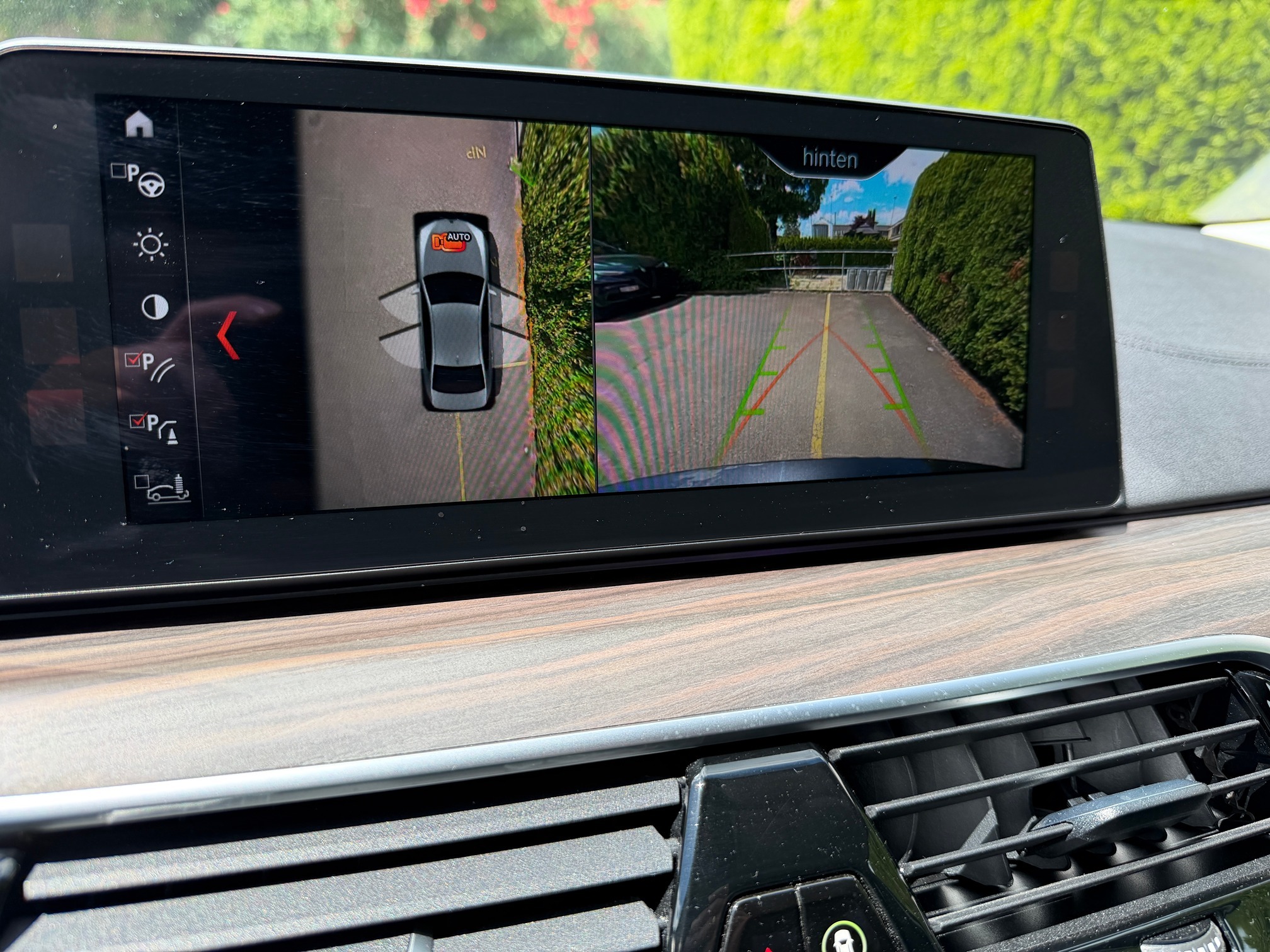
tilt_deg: -18.9
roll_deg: -1.8
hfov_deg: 71.6
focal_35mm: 24
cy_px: 476
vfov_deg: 56.8
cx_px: 635
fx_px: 881
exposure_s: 1/632
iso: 80
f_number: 1.78
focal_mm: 6.76
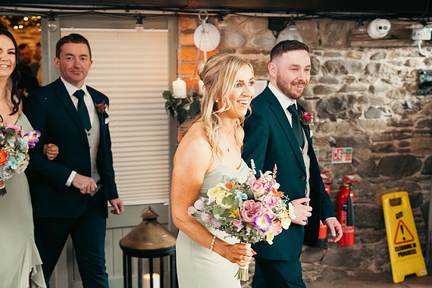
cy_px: 144
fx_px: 660
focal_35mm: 55
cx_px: 219
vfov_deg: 24.6
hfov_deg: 36.2
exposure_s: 1/160
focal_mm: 54
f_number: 3.5
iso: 2500
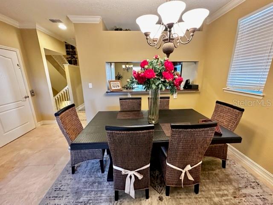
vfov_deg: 85.7
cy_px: 102
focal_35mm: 14
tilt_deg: -15.3
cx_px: 136
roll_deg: +0.3
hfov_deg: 102.1
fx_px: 110
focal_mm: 2.22
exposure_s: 1/60
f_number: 2.2
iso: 640
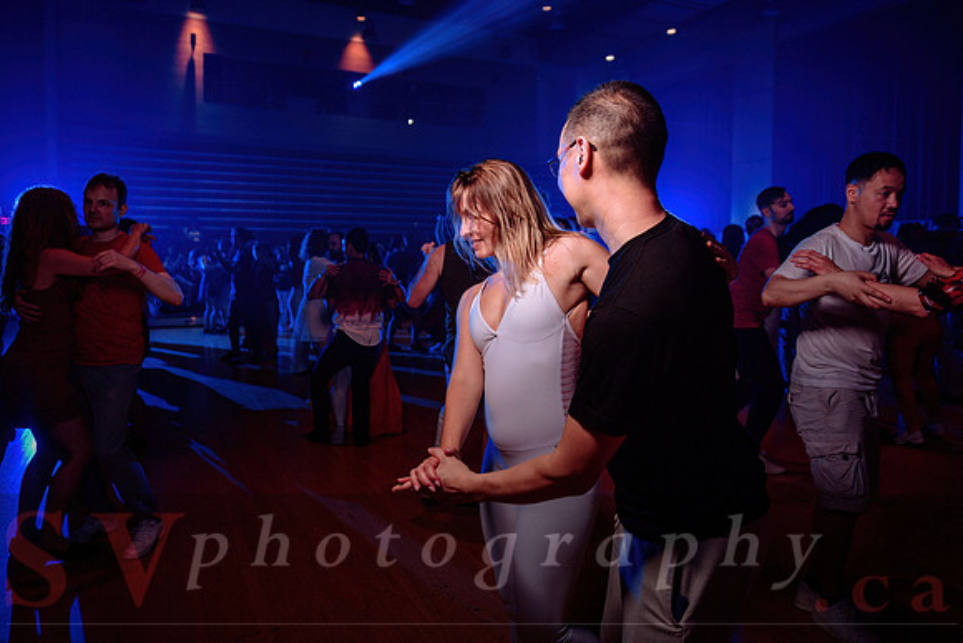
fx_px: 709
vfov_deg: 48.7
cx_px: 482
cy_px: 288
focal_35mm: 26
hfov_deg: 68.4
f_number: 2.8
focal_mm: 24
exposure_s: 1/60
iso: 800
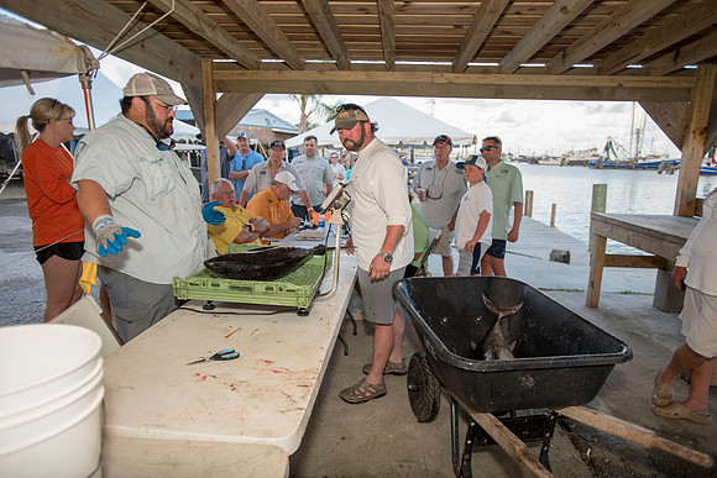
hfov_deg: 73.7
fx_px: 478
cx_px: 358
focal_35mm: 24
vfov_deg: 53.2
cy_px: 239
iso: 250
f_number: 2.8
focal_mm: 24
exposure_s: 1/250
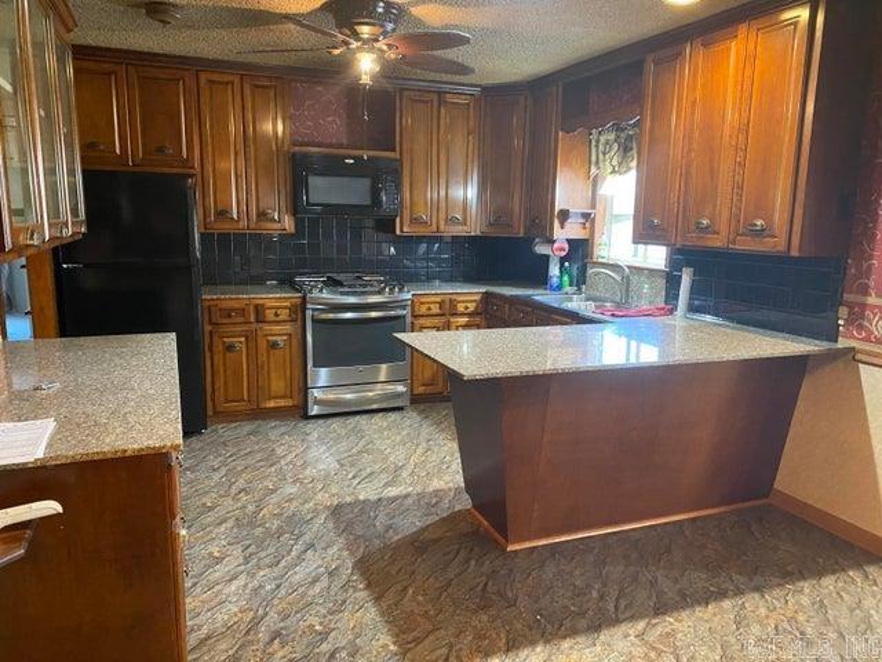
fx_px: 662
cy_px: 331
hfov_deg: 67.3
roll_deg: -0.9
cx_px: 441
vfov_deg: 53.1
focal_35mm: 26
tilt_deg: -10.1
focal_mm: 4.25
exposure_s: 1/40
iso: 640
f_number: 1.8
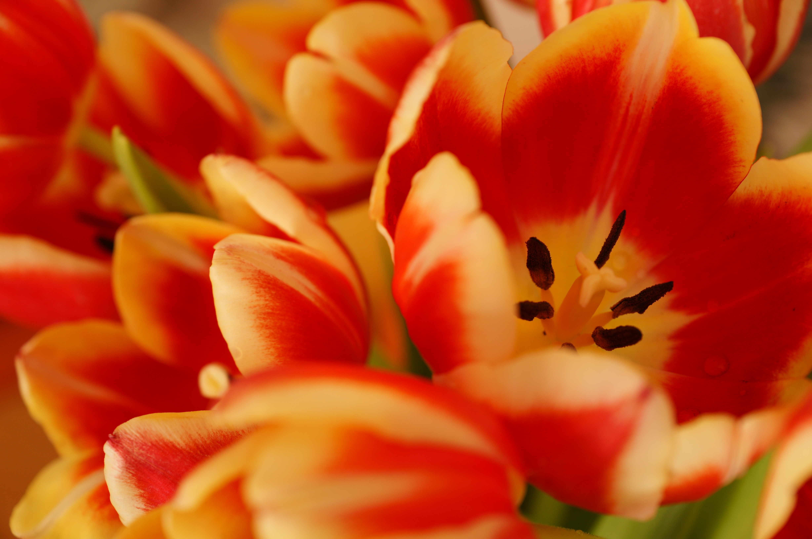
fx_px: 1690
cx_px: 406
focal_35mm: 75
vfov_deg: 18.1
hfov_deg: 27.0
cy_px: 270
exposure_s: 1/20
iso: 100
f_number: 4.5
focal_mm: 50
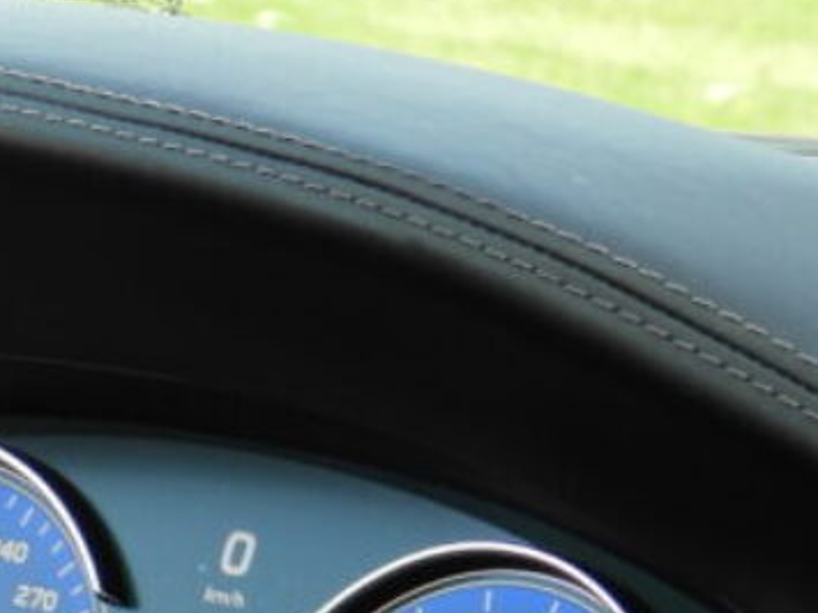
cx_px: -1021
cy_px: 1148
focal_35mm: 361
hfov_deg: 5.3
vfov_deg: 4.1
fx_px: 8528
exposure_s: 1/100
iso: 100
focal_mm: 14.4
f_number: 3.5
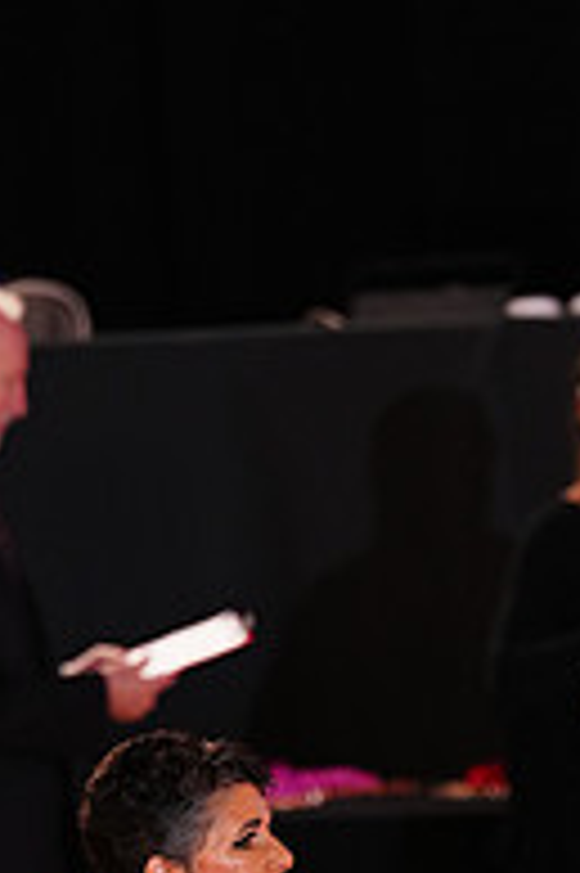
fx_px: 14501
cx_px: 753
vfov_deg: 3.4
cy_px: 1062
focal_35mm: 599
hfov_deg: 2.3
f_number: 3.5
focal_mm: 200
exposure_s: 1/160
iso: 2000
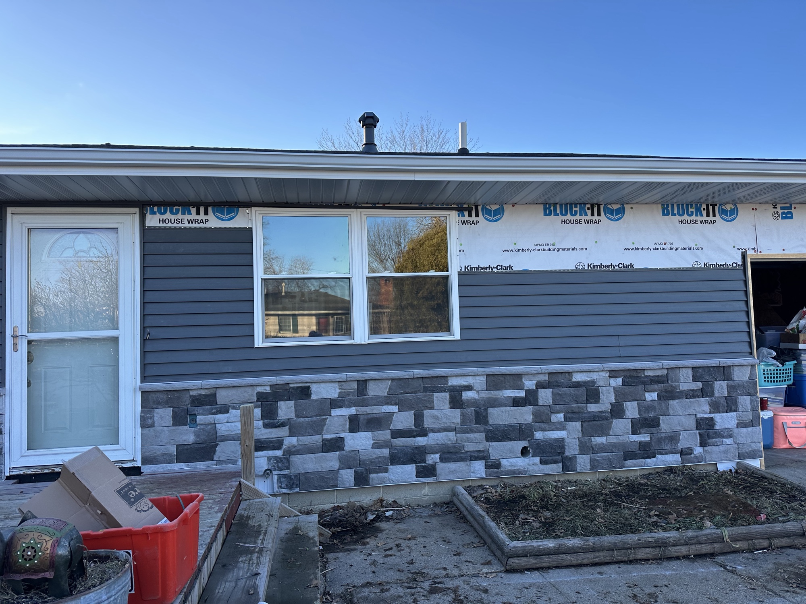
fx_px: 559
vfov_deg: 56.8
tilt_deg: +1.8
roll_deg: +1.5
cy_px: 302
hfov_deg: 71.6
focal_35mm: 24
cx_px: 403
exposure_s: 1/850
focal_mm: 6.86
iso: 80
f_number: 1.78
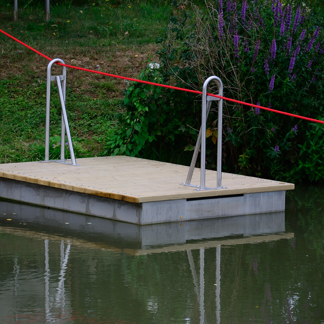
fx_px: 2125
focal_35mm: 201
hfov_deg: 8.7
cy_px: 162
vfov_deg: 8.7
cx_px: 111
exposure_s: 1/200
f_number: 5.6
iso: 100
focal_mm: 105
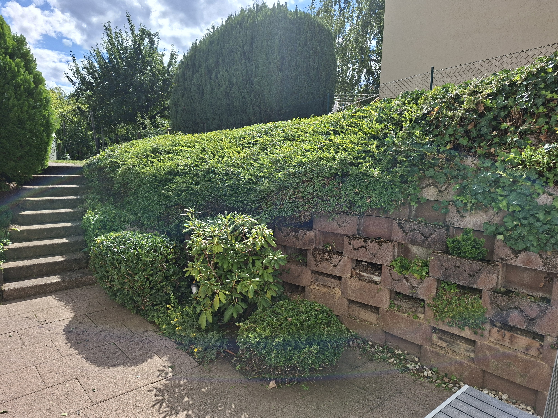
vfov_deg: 58.9
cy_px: 209
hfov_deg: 73.9
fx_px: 371
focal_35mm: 23
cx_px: 279
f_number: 1.8
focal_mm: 5.54
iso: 50
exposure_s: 1/1799
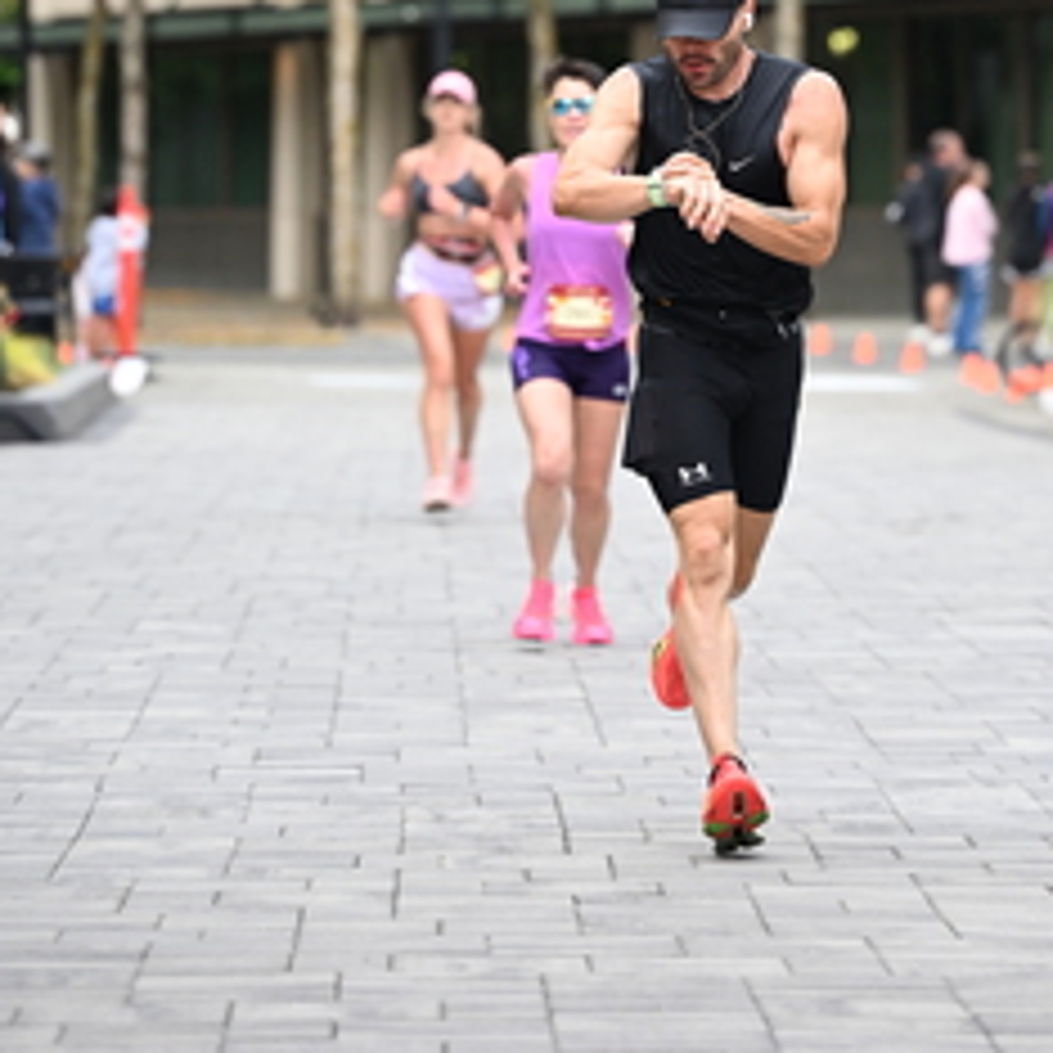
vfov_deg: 7.6
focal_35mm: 230
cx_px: 727
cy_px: 18
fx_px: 7916
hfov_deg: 7.6
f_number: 2.8
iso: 1000
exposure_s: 1/2000
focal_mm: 115
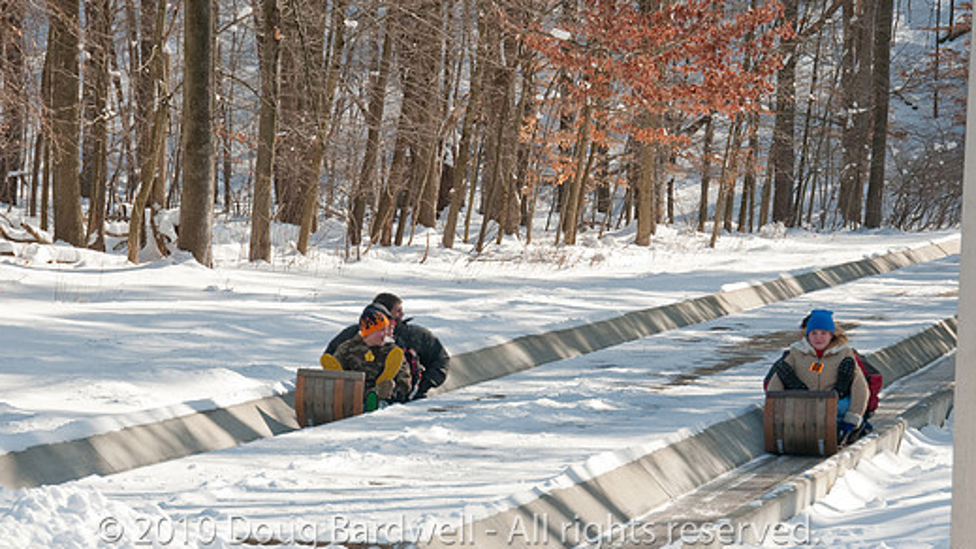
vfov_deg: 7.3
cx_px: 459
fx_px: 4311
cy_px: 315
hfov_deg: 12.9
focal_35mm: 167
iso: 200
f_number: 8
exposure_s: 1/250
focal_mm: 95
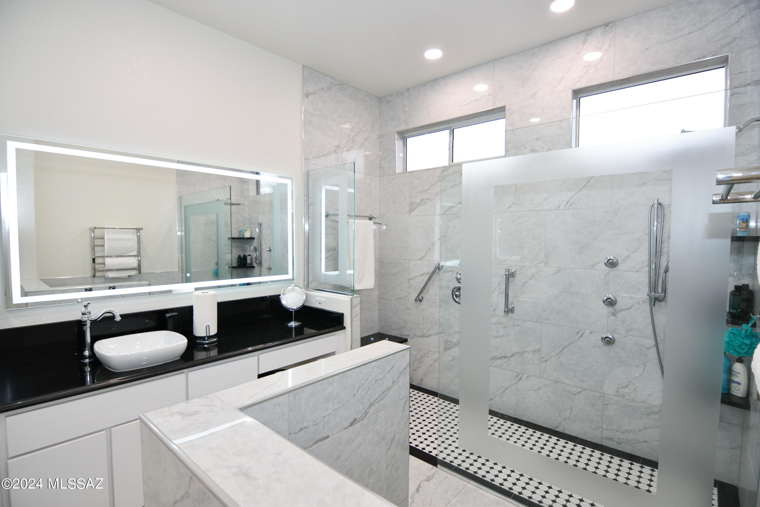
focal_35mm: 16
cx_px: 380
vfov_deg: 73.7
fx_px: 338
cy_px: 254
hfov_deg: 96.7
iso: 200
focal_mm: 11
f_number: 4
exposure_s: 1/60
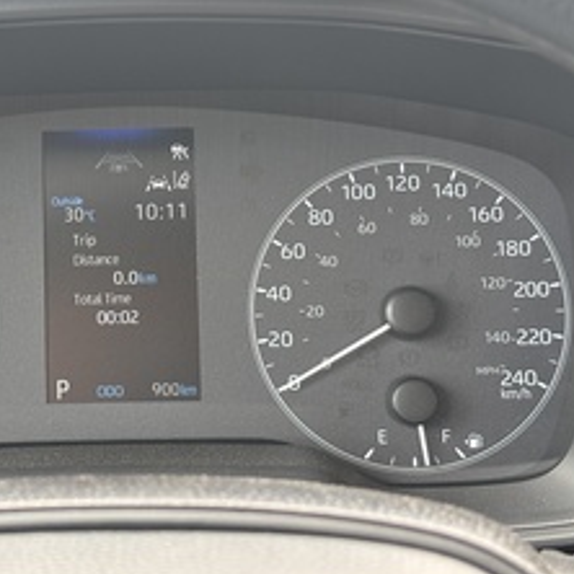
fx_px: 1632
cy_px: 190
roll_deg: -0.2
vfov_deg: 19.9
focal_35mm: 87
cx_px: 80
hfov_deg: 19.6
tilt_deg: -18.9
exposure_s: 1/60
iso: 50
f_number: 1.6
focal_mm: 5.96
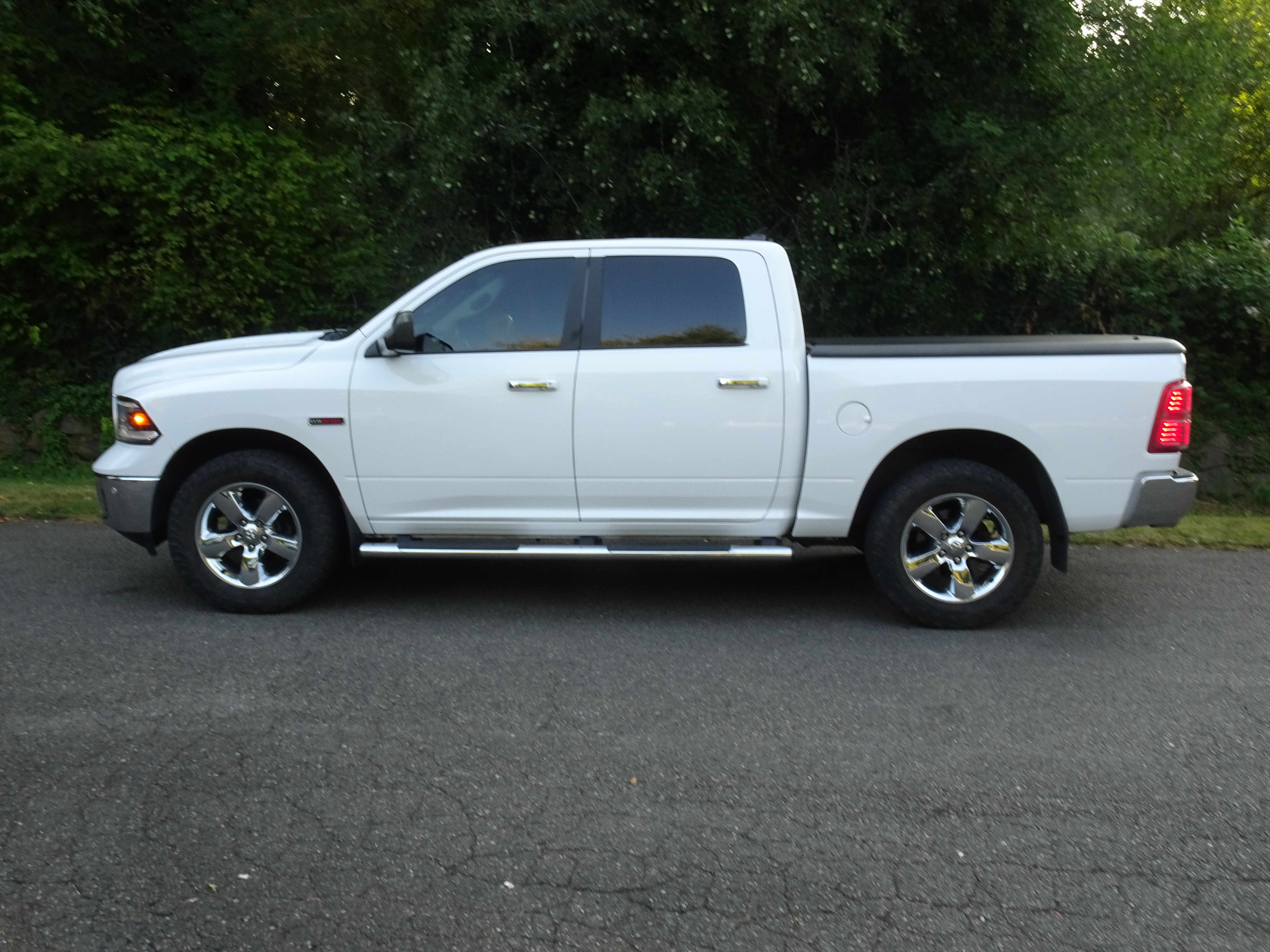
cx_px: 635
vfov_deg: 45.4
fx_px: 1137
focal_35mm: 31
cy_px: 476
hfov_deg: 58.4
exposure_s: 1/40
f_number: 4
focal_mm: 5.26
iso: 125
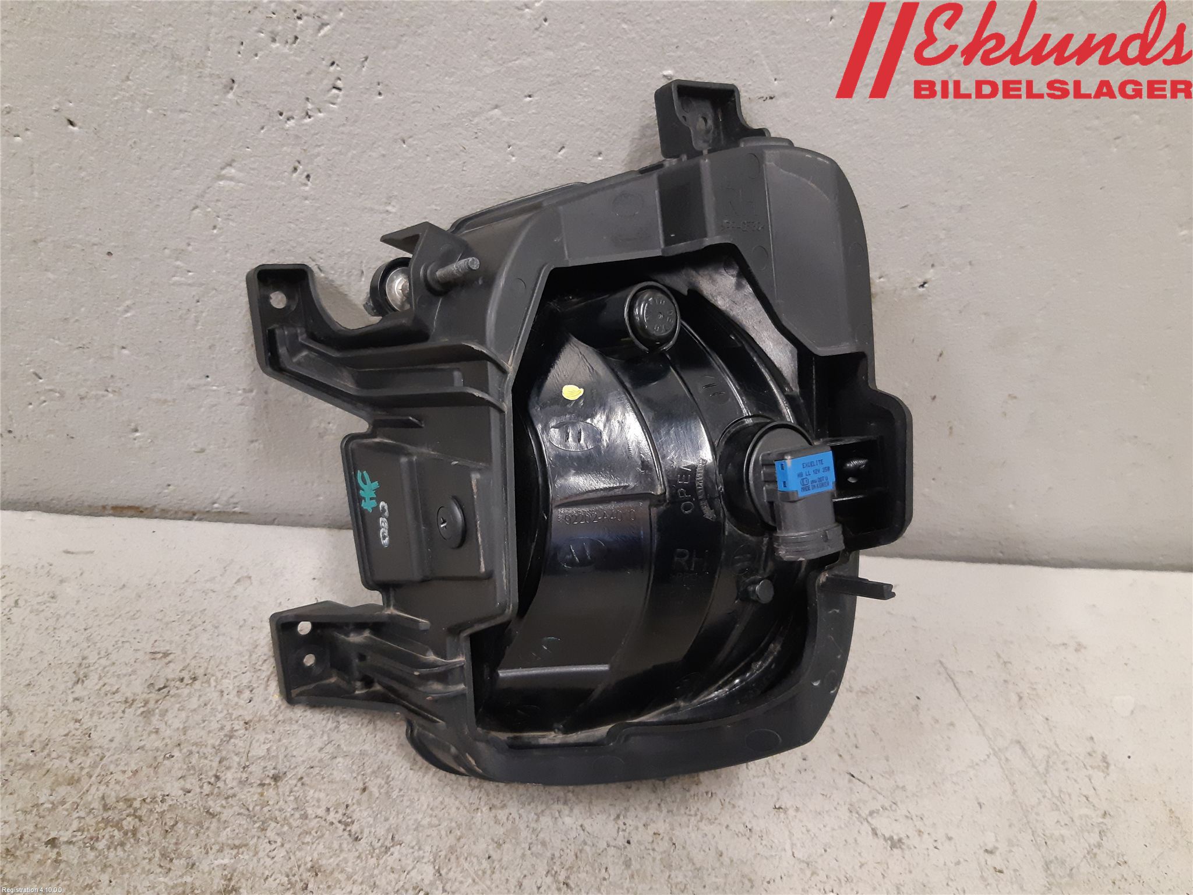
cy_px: 448
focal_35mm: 26
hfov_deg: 67.3
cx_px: 596
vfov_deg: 53.1
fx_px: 896
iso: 320
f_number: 1.7
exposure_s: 1/60
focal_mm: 3.93
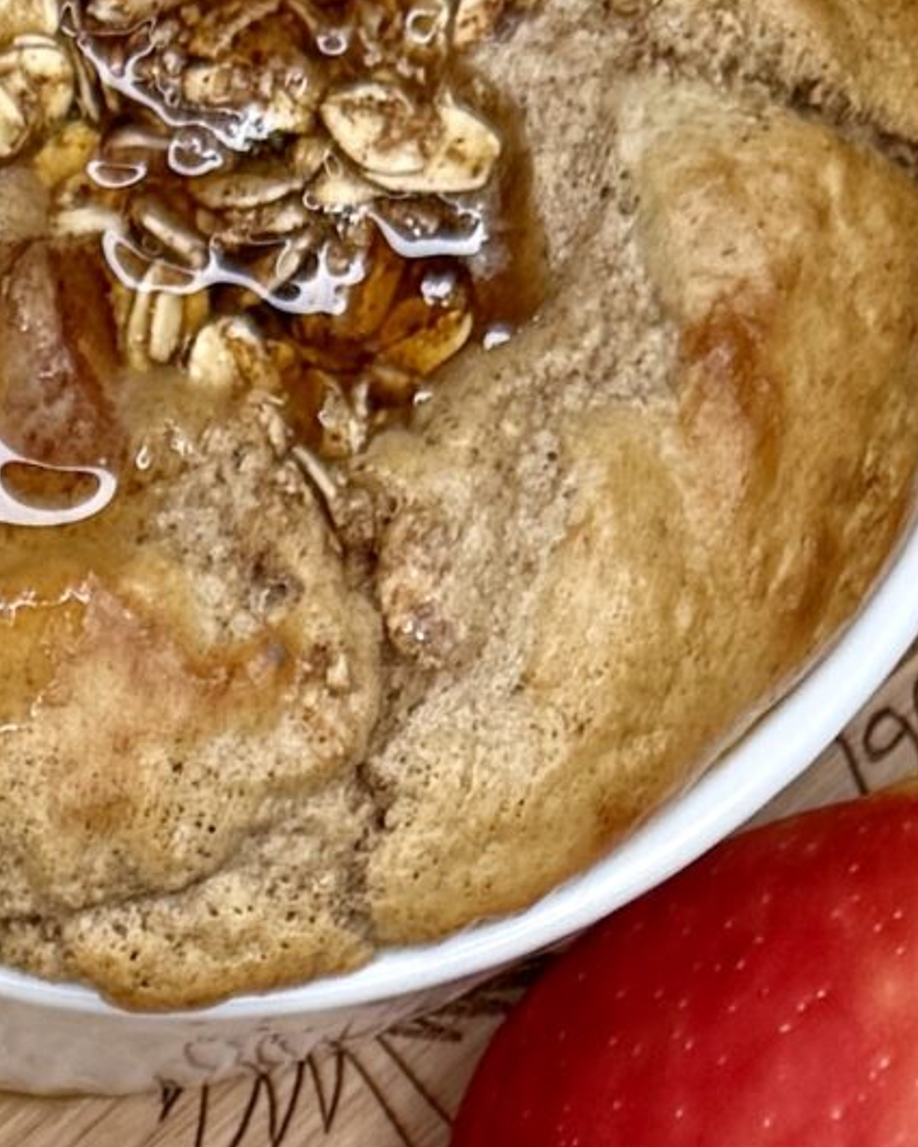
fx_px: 3837
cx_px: -700
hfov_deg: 12.5
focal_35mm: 113
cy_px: 1888
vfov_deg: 15.3
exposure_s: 1/222
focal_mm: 6.76
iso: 64
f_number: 1.78
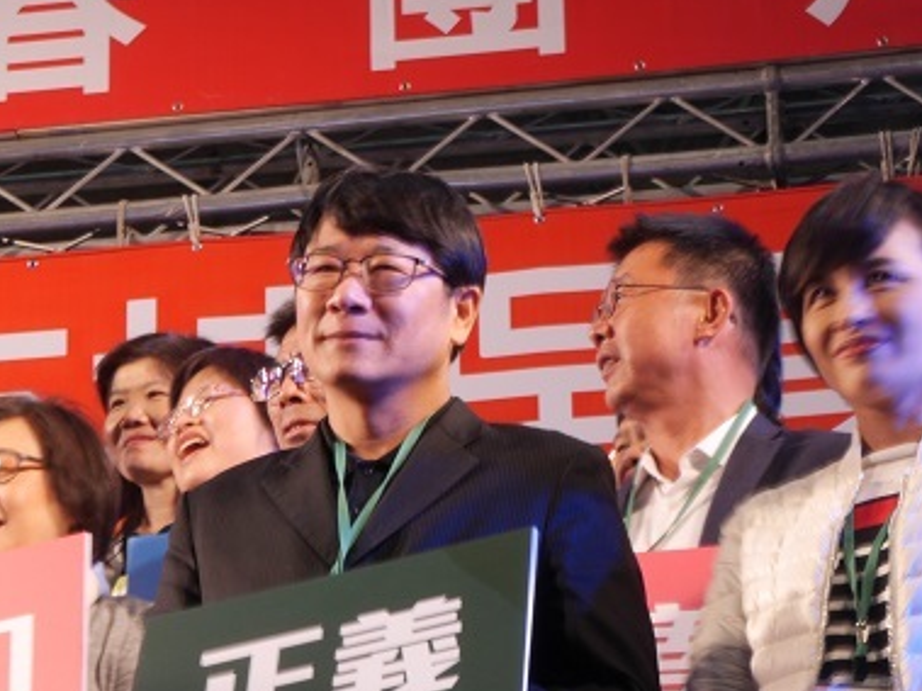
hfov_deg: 12.6
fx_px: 4180
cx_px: 365
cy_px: 549
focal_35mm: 157
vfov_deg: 9.4
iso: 200
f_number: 16
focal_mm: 35
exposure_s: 1/4
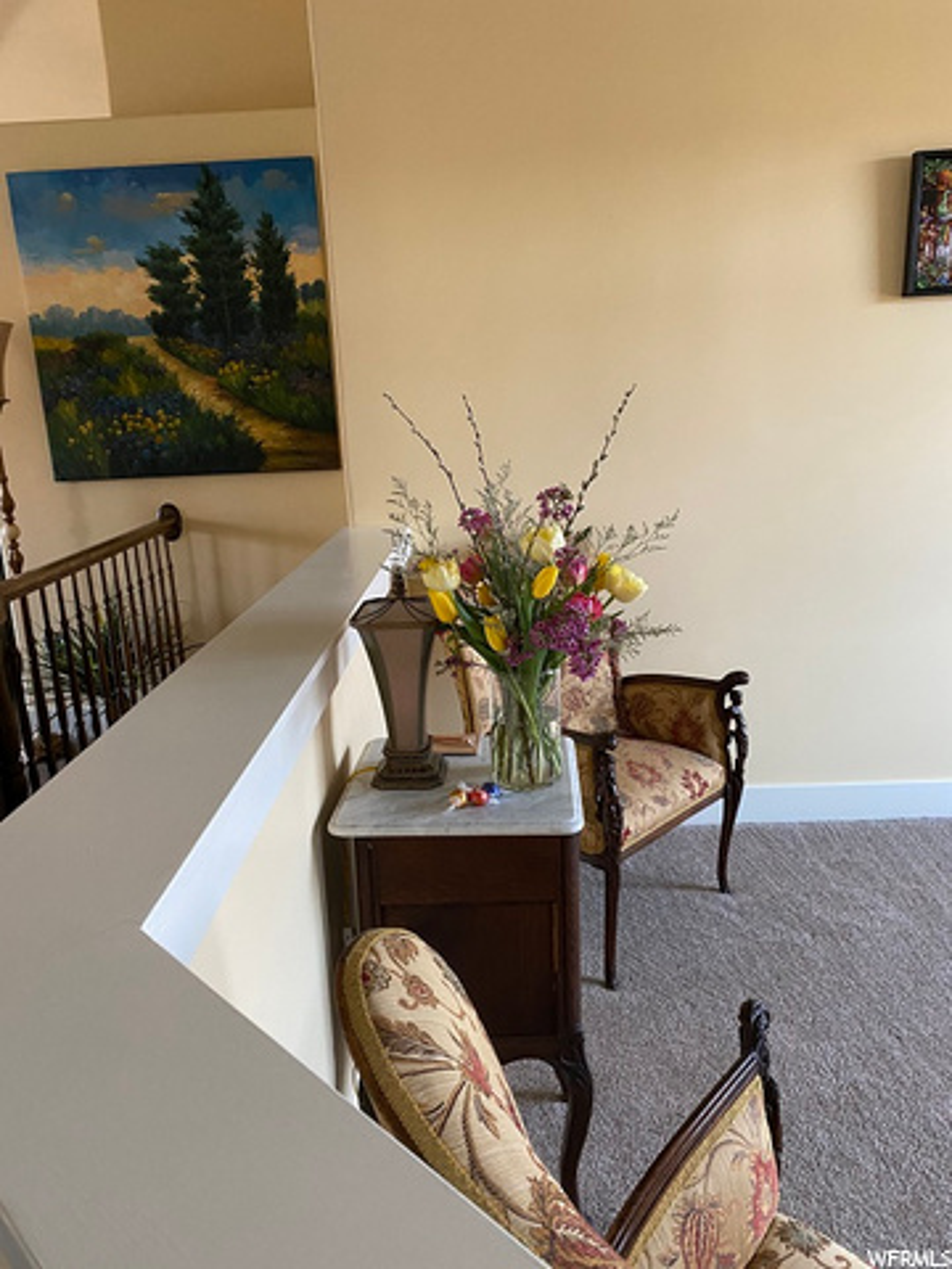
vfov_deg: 67.3
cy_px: 634
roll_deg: +2.8
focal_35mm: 26
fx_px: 953
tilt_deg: -12.8
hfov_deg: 53.1
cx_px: 476
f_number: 1.8
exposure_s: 1/40
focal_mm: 4.25
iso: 400
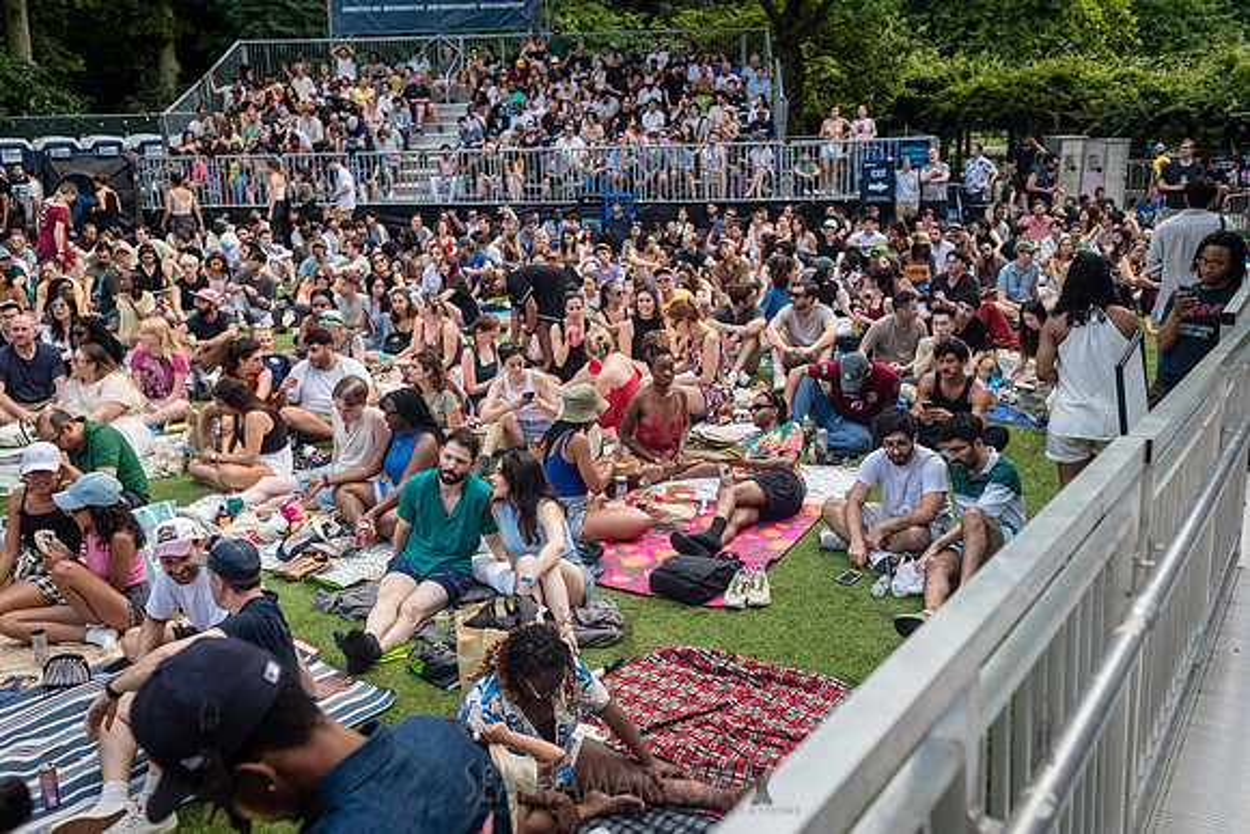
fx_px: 1216
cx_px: 625
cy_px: 417
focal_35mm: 35
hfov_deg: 54.4
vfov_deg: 37.9
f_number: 3.5
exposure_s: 1/640
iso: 400
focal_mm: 35
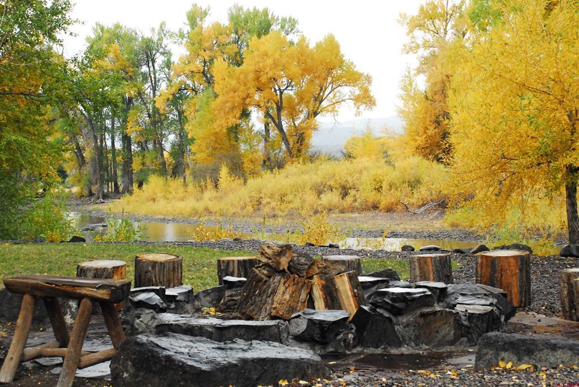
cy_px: 194
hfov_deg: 33.4
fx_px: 966
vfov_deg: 22.7
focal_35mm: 60
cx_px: 290
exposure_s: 1/250
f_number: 8
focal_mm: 40
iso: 1600
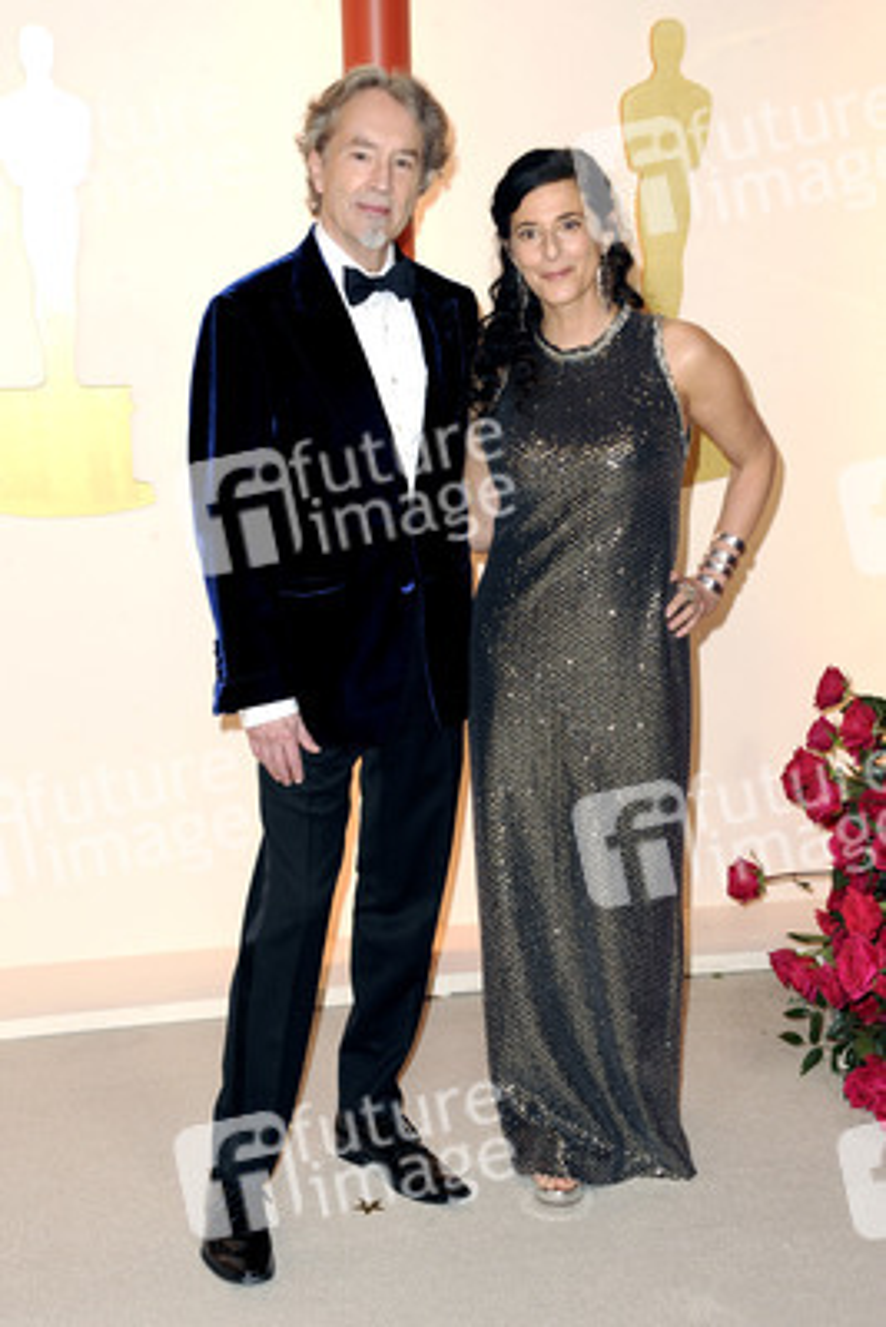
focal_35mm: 58
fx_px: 2139
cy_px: 664
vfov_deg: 34.5
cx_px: 443
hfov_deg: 23.4
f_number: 6.3
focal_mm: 58
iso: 1600
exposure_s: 1/200
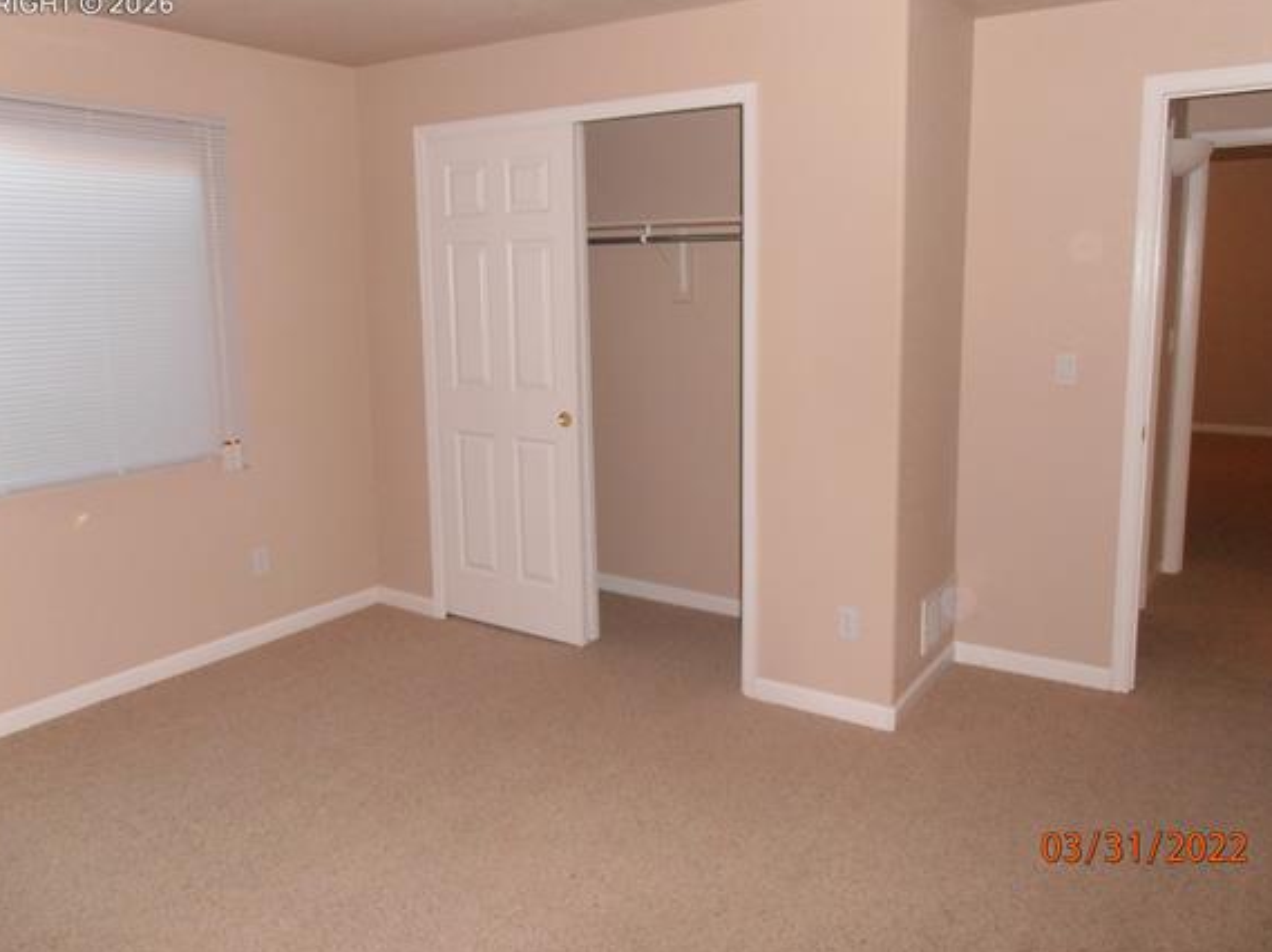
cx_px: 619
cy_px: 426
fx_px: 992
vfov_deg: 51.2
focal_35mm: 27
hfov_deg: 65.3
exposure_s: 1/30
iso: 160
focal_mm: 4.2
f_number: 3
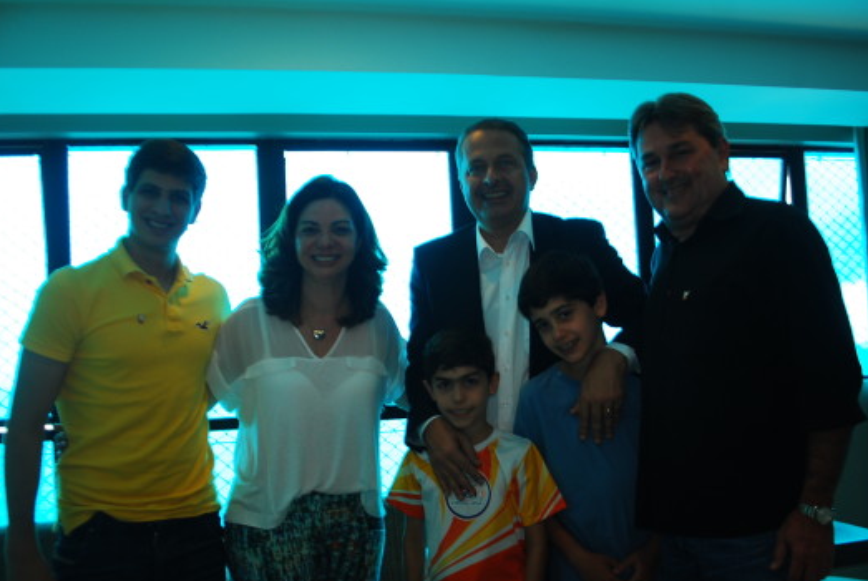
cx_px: 453
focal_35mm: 31
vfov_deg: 42.4
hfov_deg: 60.2
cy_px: 315
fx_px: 748
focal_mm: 18
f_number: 3.8
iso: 200
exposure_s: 1/60
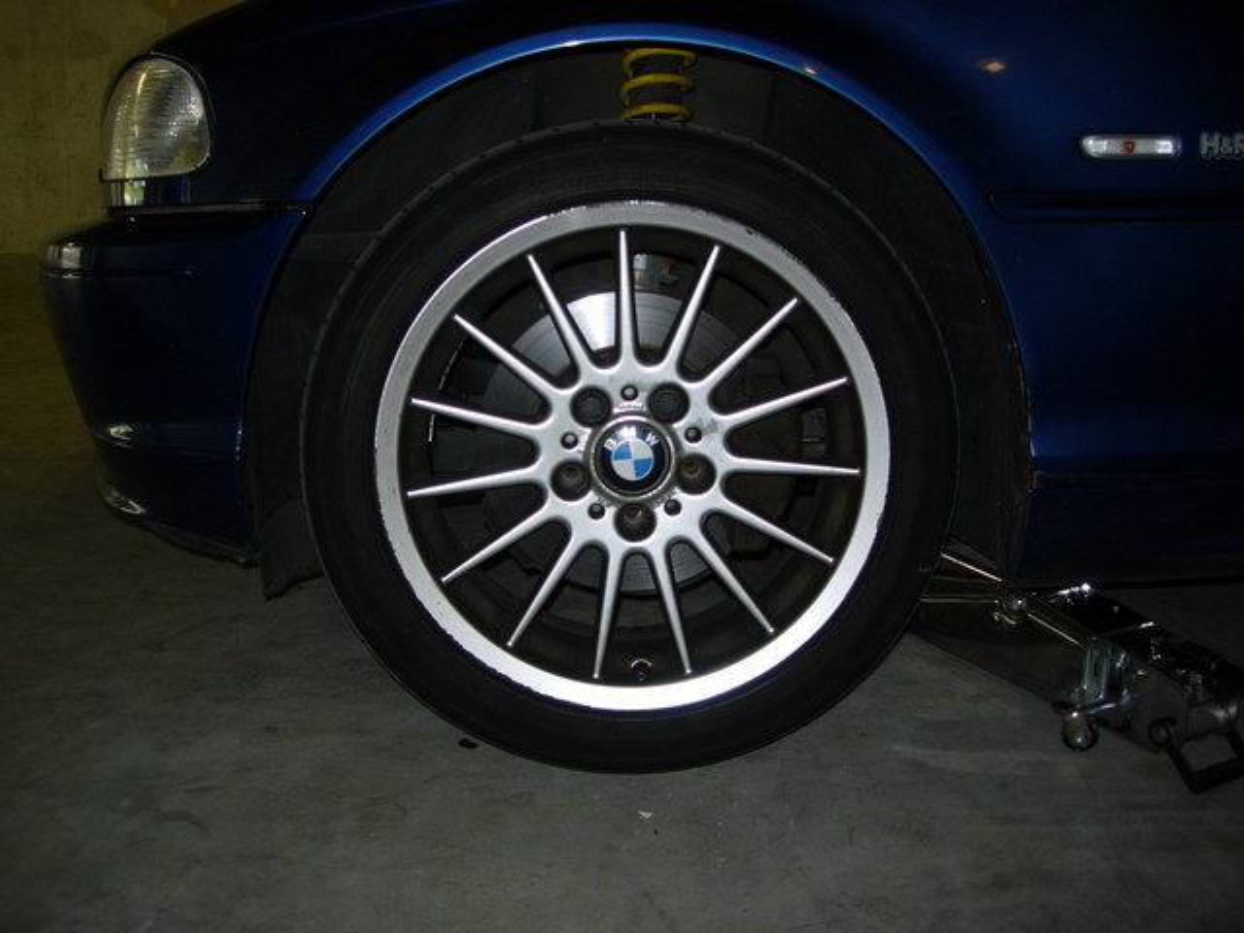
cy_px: 466
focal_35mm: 38
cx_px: 622
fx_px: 1366
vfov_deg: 37.7
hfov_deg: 49.0
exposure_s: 1/64
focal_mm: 7.8
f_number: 2.8
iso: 79
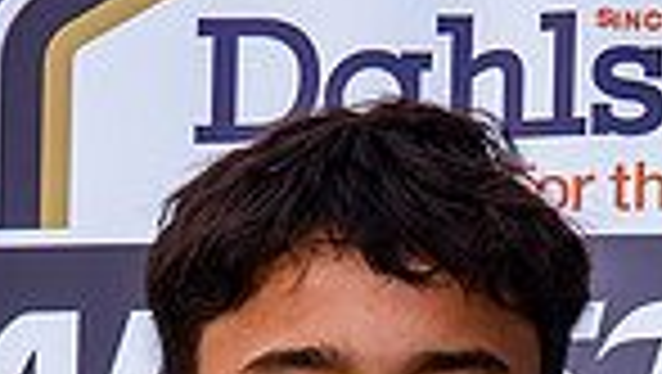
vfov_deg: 2.5
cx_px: 441
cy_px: 1153
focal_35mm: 490
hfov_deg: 4.4
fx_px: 8609
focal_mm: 50
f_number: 5.6
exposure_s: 1/160
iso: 100
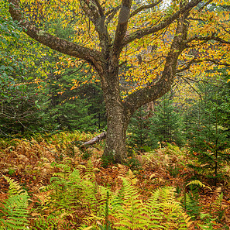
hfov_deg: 34.7
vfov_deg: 34.5
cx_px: 115
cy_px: 146
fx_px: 368
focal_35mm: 49
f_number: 13
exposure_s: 1/30
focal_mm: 38
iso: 400
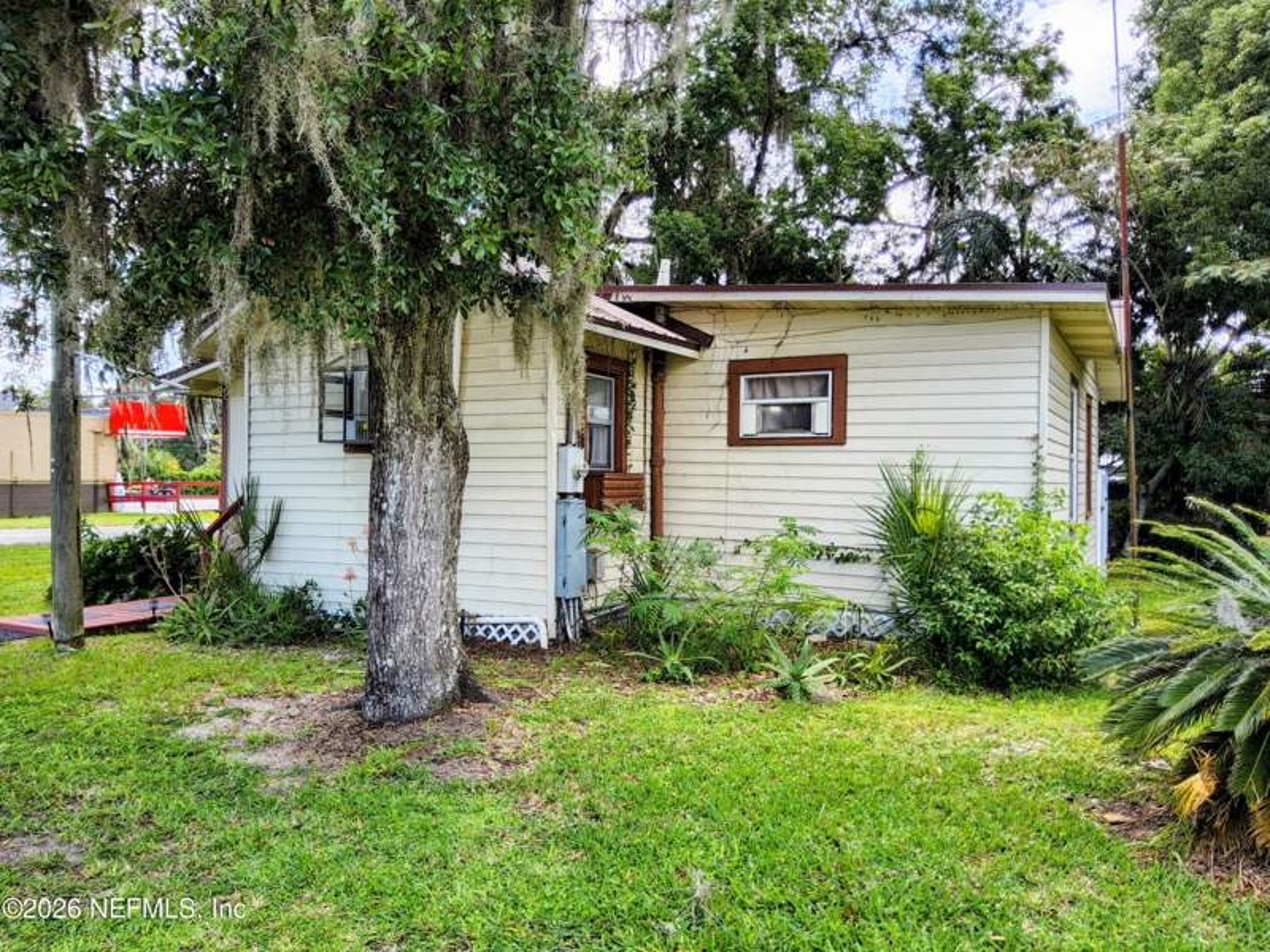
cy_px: 476
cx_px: 635
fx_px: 917
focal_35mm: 25
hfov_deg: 69.4
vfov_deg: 54.9
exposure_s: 1/179
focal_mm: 3.08
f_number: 2
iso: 32
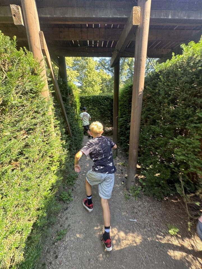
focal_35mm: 14
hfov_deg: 85.7
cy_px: 134
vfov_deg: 102.1
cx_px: 101
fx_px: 109
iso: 80
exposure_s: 1/99
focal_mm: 2.22
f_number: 2.2
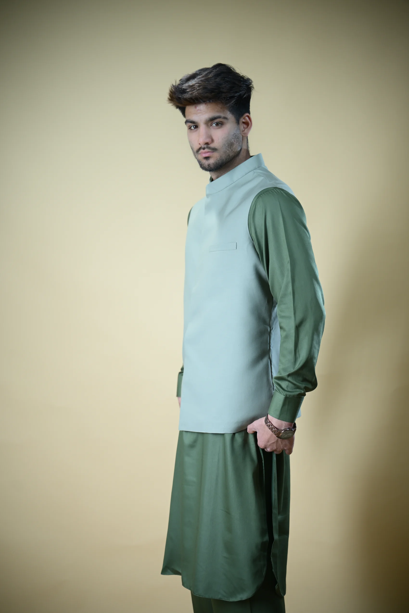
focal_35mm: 75
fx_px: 1278
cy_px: 306
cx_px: 204
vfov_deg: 27.0
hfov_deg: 18.2
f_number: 2.8
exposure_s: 1/125
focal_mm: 75
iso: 250
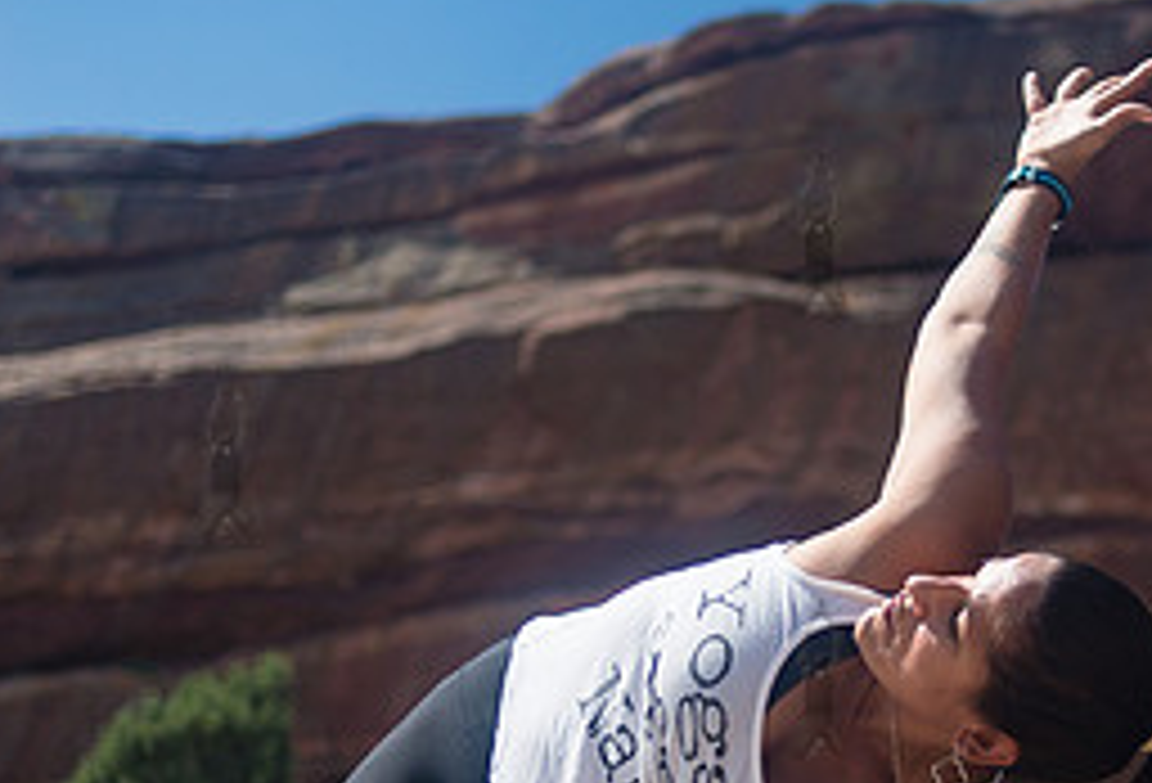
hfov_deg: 24.0
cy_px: 649
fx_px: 2672
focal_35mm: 83
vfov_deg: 16.5
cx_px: 881
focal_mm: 35
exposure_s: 1/2000
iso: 100
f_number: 2
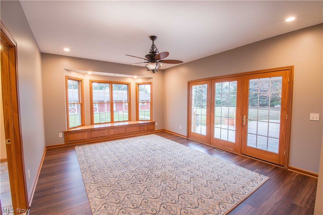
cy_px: 108
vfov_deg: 77.3
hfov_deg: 100.4
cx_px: 162
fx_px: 135
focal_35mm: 15
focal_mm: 10
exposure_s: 2.5
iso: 320
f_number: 13
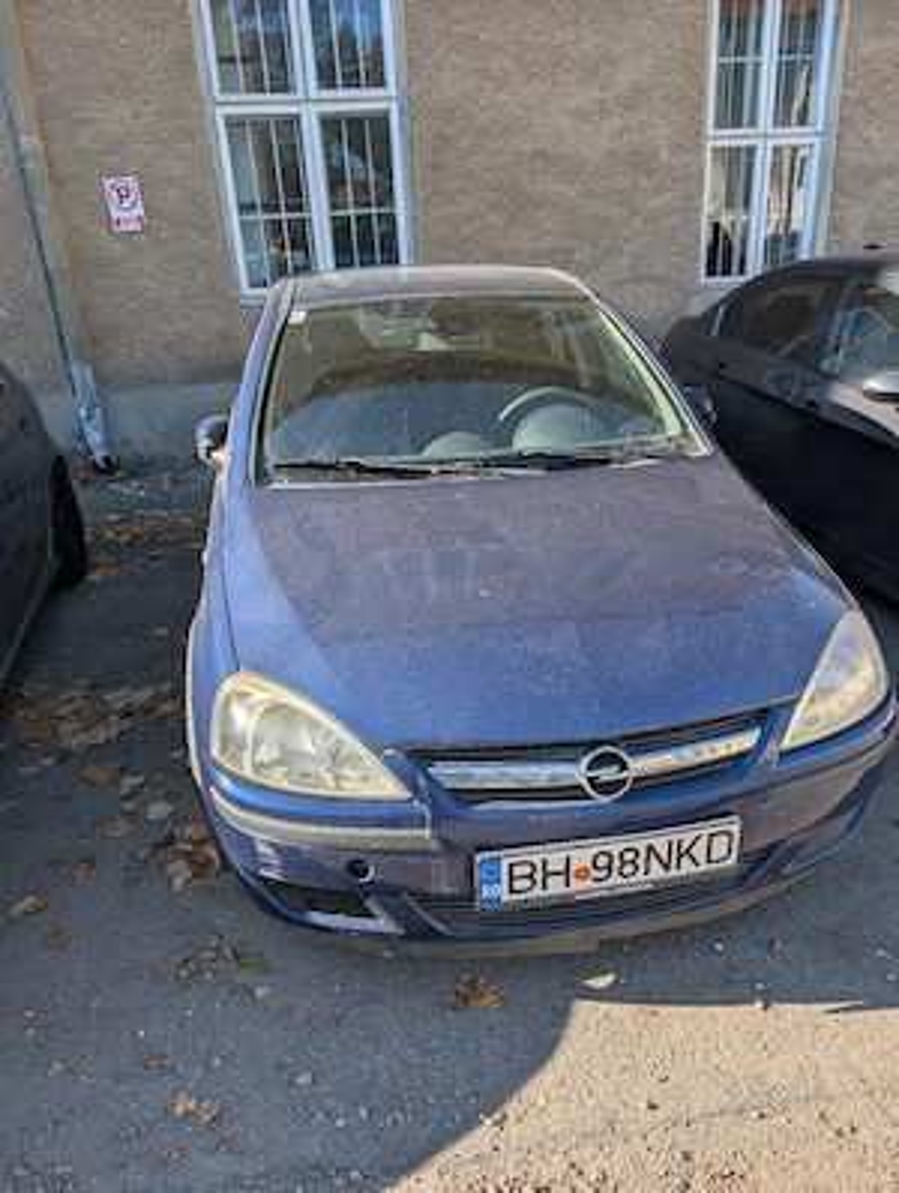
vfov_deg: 71.5
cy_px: 596
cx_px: 450
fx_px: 828
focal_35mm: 24
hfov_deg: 57.0
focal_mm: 6.9
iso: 23
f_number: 1.68
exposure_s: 1/5000
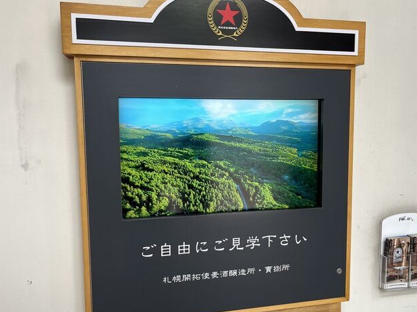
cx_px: 231
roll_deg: +0.6
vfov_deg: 44.1
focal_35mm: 32
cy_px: 162
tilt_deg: -6.2
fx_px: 385
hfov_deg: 56.7
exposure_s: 1/122
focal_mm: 5.1
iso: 100
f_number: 1.6
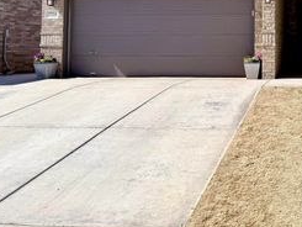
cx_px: 293
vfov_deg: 28.4
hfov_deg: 35.6
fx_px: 428
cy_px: 17
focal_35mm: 49
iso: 80
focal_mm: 6.76
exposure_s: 1/5714
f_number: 1.78
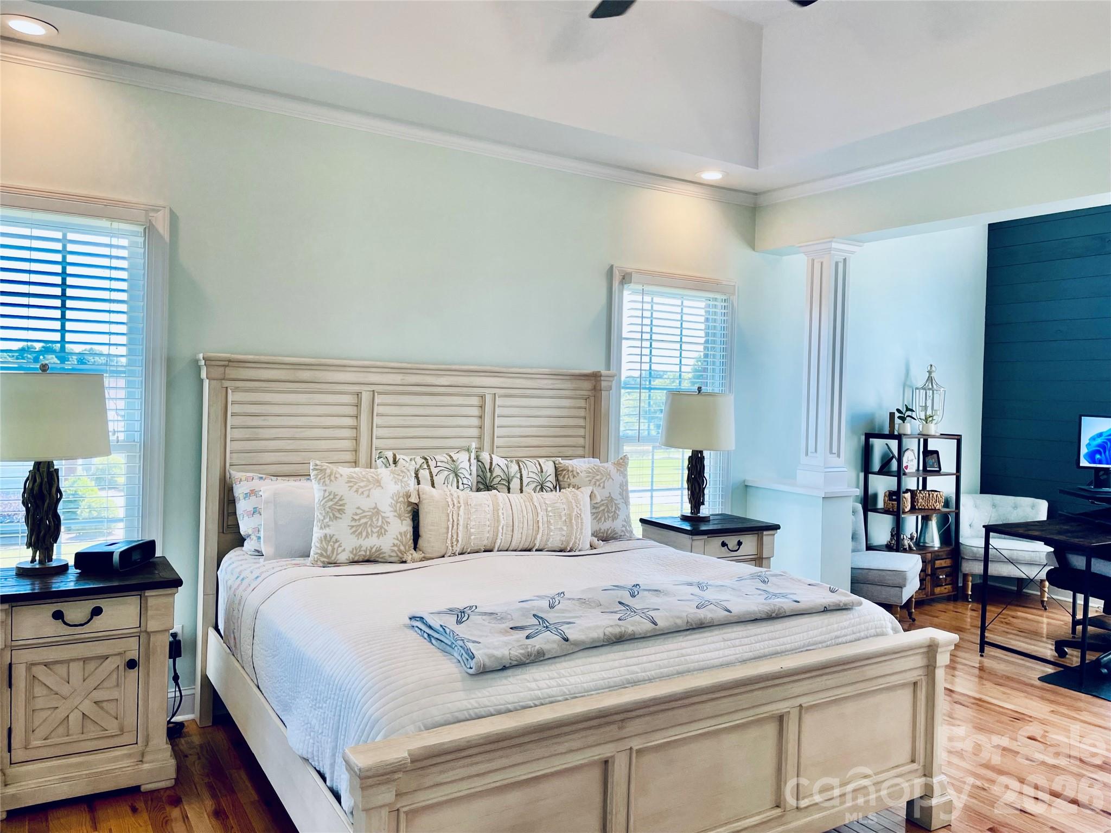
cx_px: 556
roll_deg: -0.8
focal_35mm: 26
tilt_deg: +0.0
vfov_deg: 53.1
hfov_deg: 67.3
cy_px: 416
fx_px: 834
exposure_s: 1/120
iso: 50
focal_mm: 4.2
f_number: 1.6
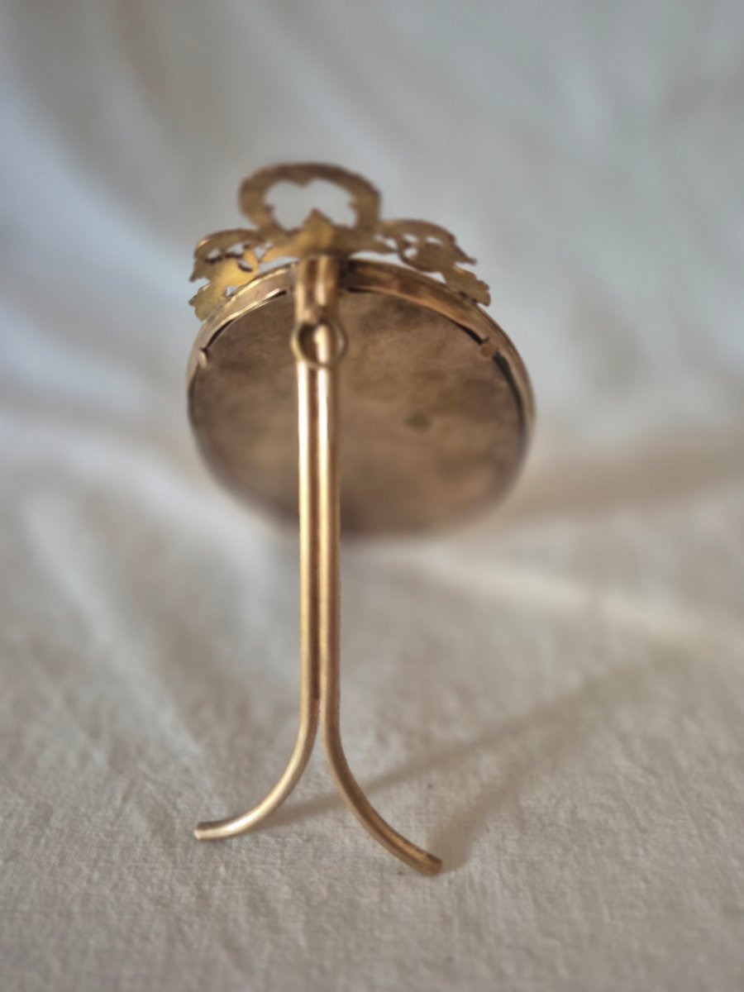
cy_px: 496
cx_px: 372
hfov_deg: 58.9
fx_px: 659
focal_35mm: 23
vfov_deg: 73.9
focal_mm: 5.4
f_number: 1.8
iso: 640
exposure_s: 1/100
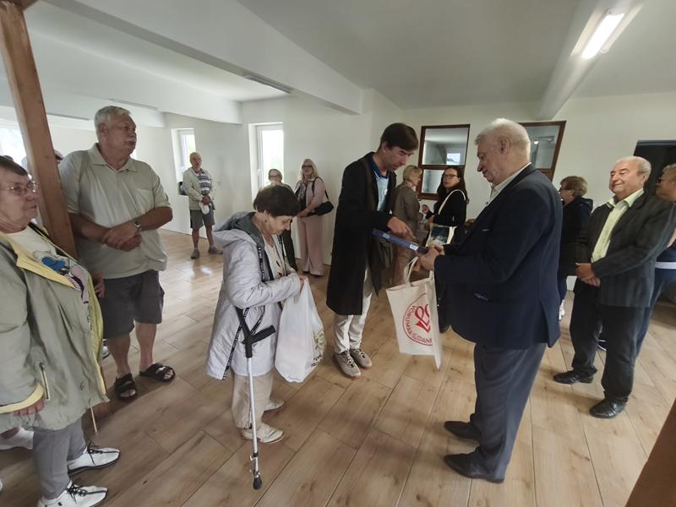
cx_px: 338
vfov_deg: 81.7
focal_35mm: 15
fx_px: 293
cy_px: 254
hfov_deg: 98.2
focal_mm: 1.91
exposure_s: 1/50
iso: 100
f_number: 2.2
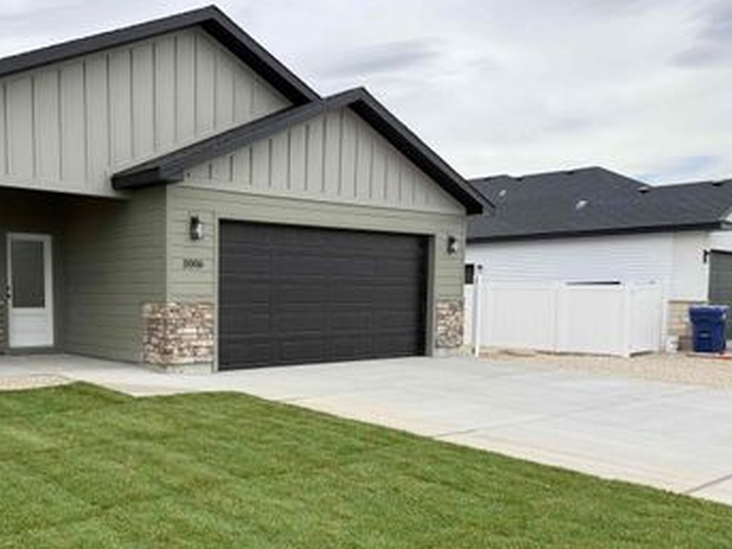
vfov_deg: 40.3
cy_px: 351
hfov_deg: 50.9
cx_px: 205
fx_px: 740
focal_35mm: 35
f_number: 1.78
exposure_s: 1/3584
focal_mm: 6.76
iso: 80
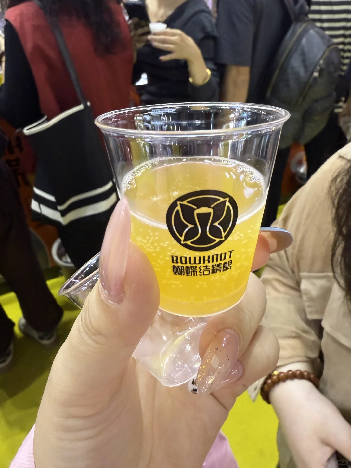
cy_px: 234
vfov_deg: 71.6
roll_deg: +2.4
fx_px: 324
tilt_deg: -31.5
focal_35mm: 24
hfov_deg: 56.8
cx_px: 176
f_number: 2.2
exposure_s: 1/100
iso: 200
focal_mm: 2.22
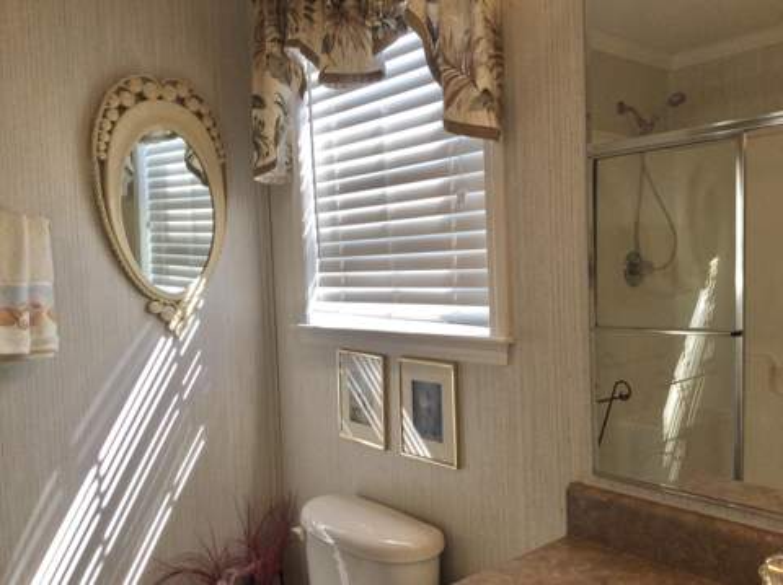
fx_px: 701
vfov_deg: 45.4
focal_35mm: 31
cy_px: 292
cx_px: 392
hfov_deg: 58.4
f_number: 2.4
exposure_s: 1/120
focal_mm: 3.3
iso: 32
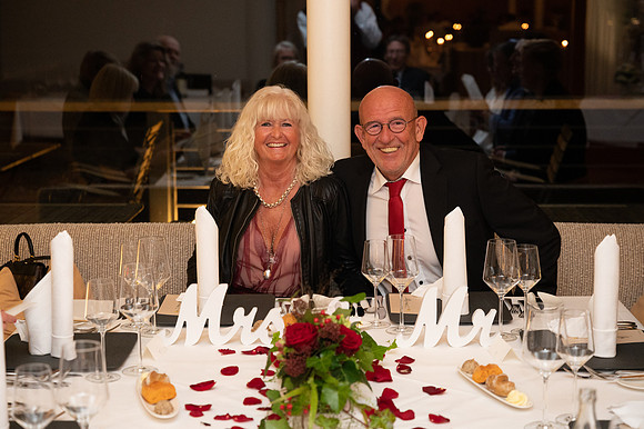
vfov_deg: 19.4
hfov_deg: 28.9
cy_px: 214
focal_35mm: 70
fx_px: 1251
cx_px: 322
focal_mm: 70
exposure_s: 1/60
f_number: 4
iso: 5600
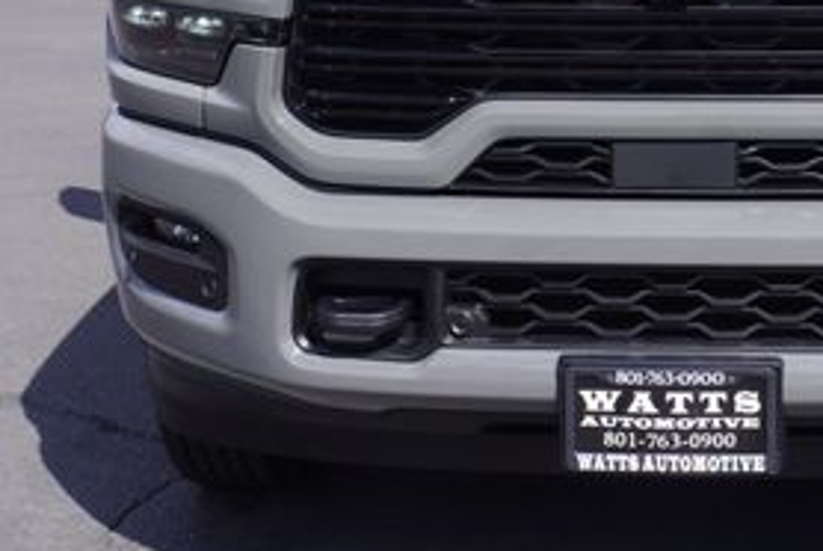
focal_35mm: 93
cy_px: 30
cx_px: 663
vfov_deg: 14.5
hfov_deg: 21.6
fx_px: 2132
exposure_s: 1/125
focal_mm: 27
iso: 100
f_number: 10
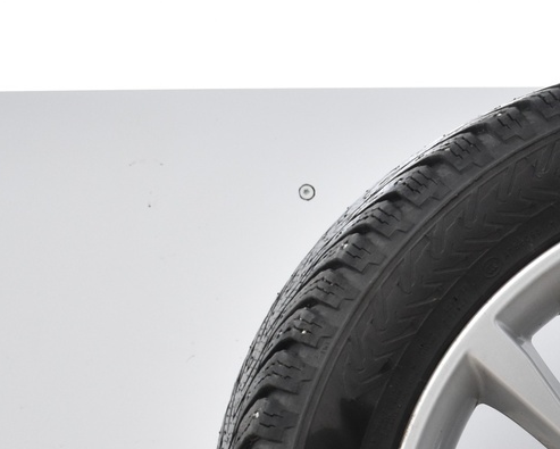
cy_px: 554
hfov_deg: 15.9
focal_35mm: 116
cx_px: 699
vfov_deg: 13.0
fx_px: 1916
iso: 900
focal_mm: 25
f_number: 4
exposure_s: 1/40
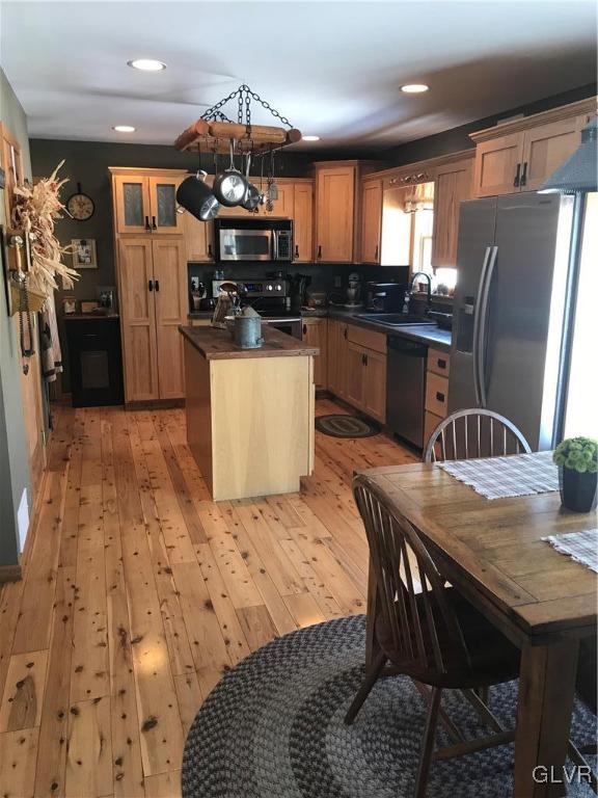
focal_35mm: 28
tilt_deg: -10.7
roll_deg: -0.7
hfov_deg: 49.7
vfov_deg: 63.4
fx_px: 645
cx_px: 299
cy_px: 399
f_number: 1.8
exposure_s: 1/30
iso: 40
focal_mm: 3.99
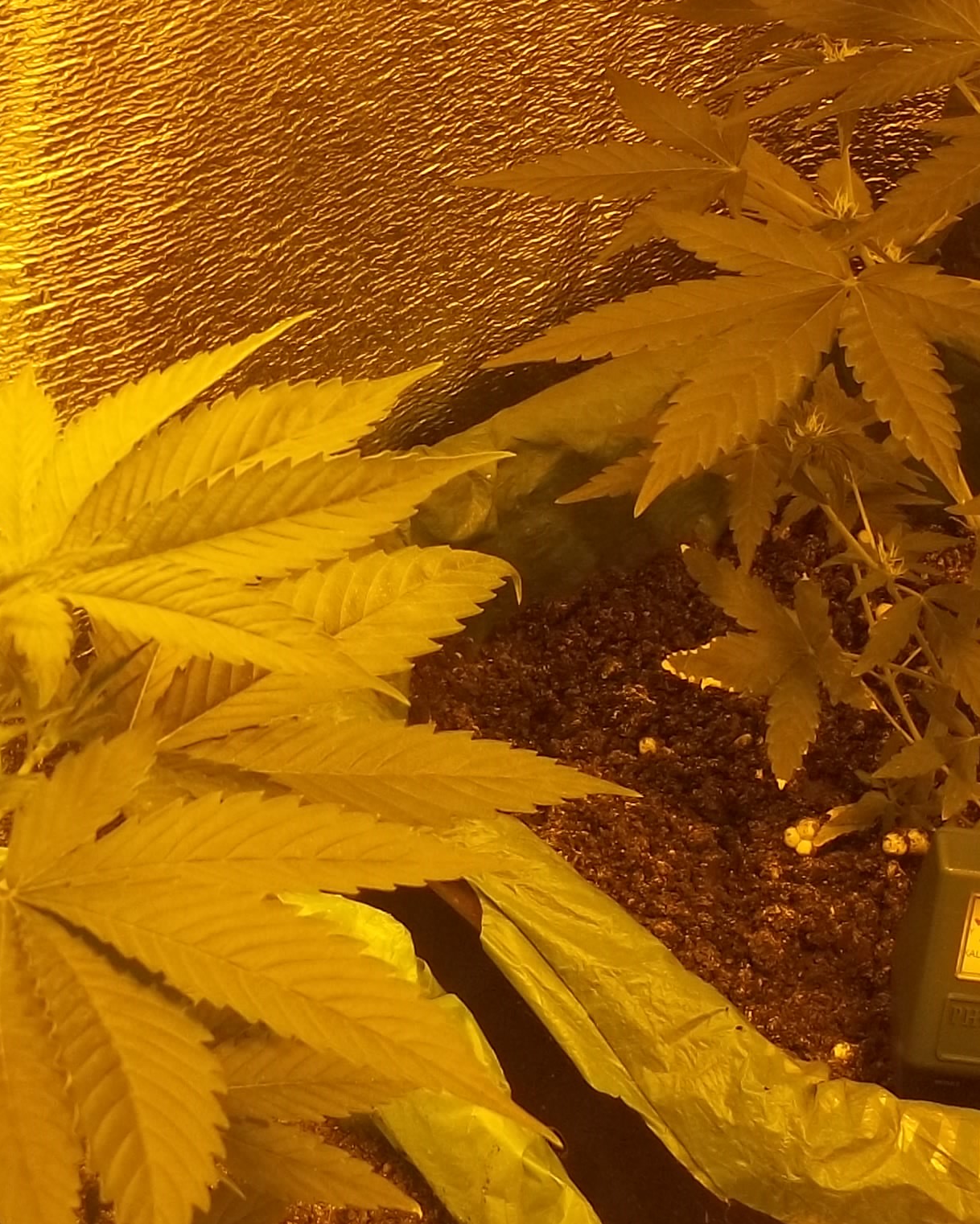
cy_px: 585
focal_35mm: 88
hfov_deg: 16.8
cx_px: -166
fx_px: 3190
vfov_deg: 21.7
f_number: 2.9
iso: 64
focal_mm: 5.7
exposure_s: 1/160
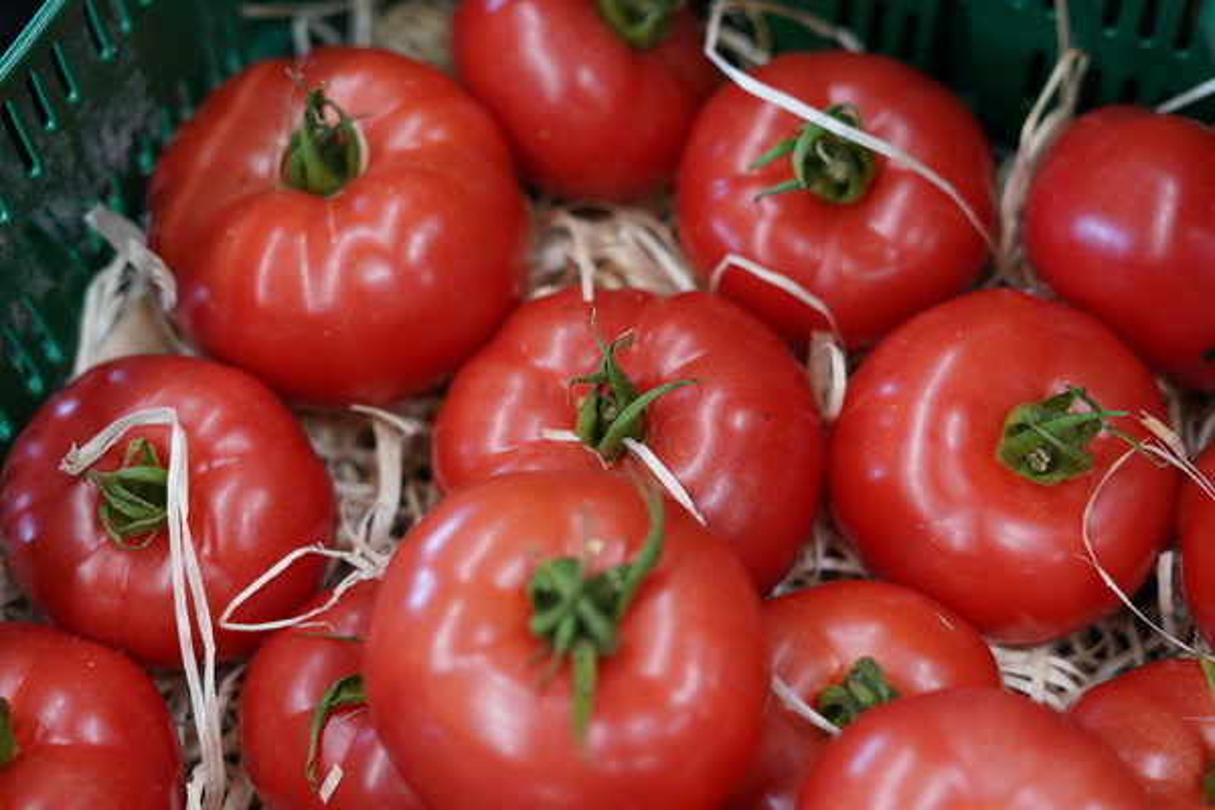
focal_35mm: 50
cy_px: 405
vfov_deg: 27.0
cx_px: 608
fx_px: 1687
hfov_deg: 39.6
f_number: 3.2
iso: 1600
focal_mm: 50
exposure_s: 1/160
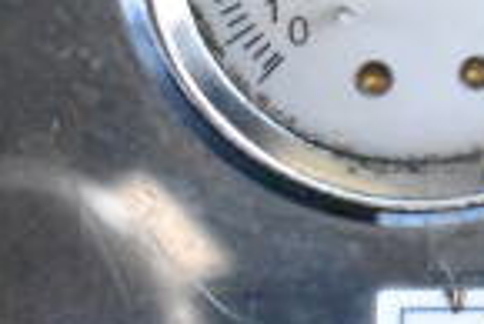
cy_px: 5
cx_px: 801
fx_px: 4064
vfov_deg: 4.6
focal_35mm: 302
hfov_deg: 6.7
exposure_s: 1/30
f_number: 5.3
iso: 25600
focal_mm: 48
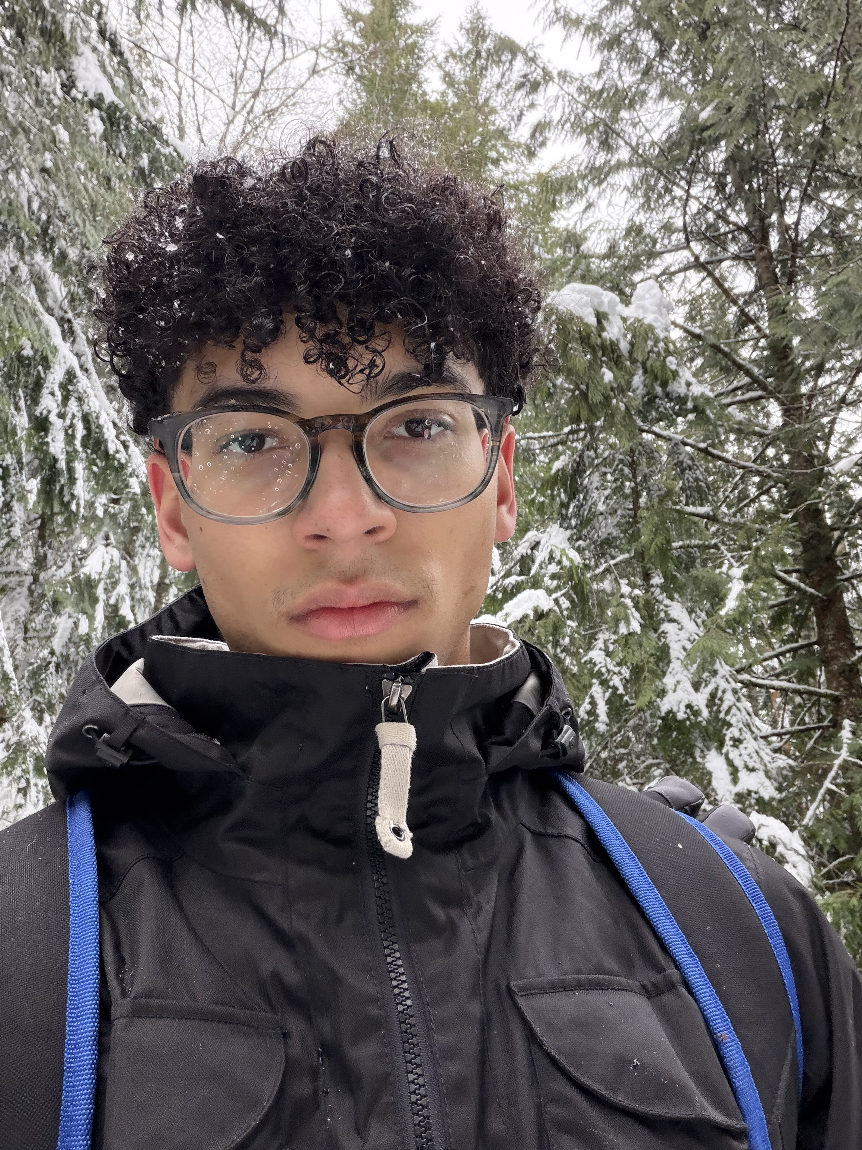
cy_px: 575
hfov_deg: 46.8
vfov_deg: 60.0
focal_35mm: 30
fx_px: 996
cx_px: 431
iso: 80
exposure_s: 1/186
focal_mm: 2.71
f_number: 1.9
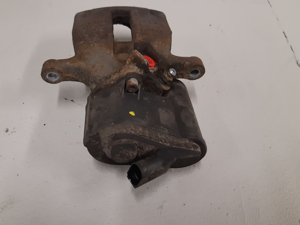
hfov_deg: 58.1
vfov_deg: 45.4
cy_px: 101
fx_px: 269
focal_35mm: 31
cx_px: 130
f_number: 1.7
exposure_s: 1/50
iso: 125
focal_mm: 3.93
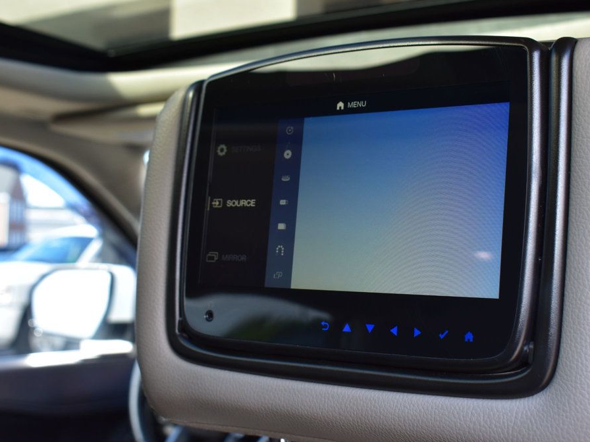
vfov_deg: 26.1
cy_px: 220
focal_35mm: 56
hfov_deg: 34.3
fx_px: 954
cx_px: 323
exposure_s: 1/50
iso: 400
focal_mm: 34
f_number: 8
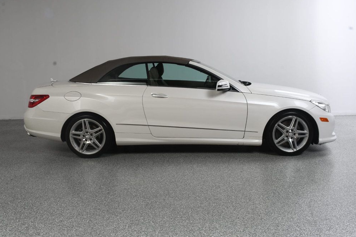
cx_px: 180
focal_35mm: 34
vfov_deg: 38.9
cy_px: 118
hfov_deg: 55.8
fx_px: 336
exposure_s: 1/160
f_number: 11
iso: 100
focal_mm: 22
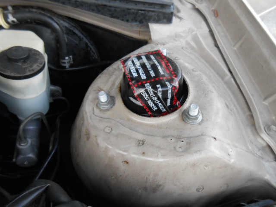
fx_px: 207
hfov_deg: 67.3
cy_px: 104
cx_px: 138
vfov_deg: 53.1
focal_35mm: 26
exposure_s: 1/250
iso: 250
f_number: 3.5
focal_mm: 4.6
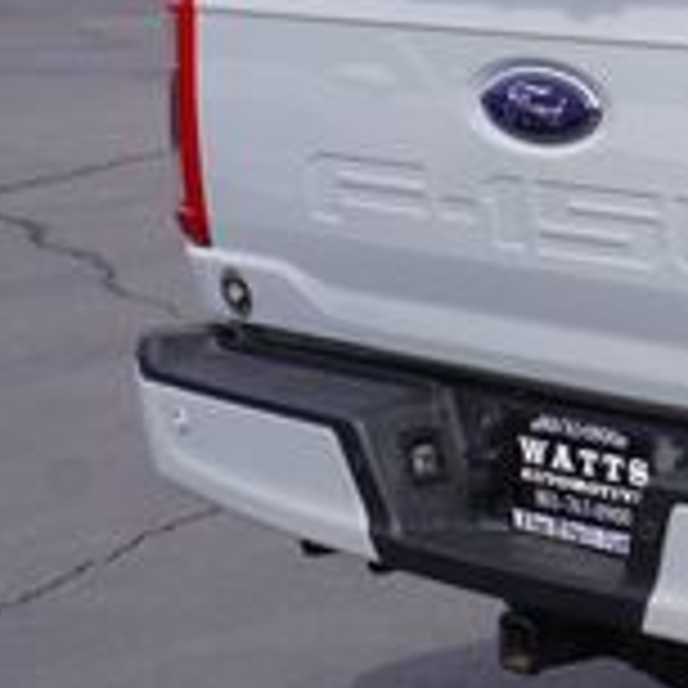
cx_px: 1403
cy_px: 270
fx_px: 3008
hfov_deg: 11.6
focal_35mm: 134
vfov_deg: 13.0
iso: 100
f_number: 11
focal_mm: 25
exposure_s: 1/160
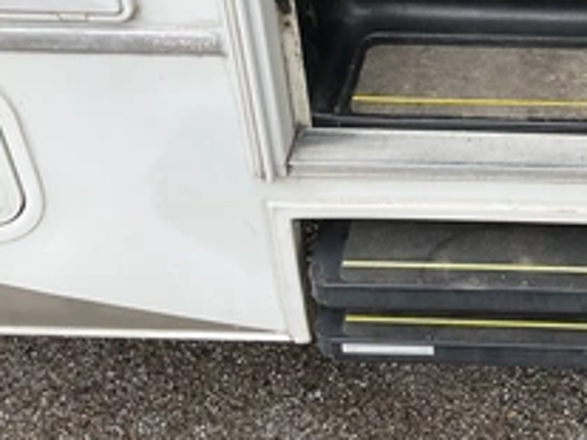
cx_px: 553
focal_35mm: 56
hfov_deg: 32.3
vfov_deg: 25.1
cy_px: 20
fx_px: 949
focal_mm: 3
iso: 25
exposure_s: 1/446
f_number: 1.8
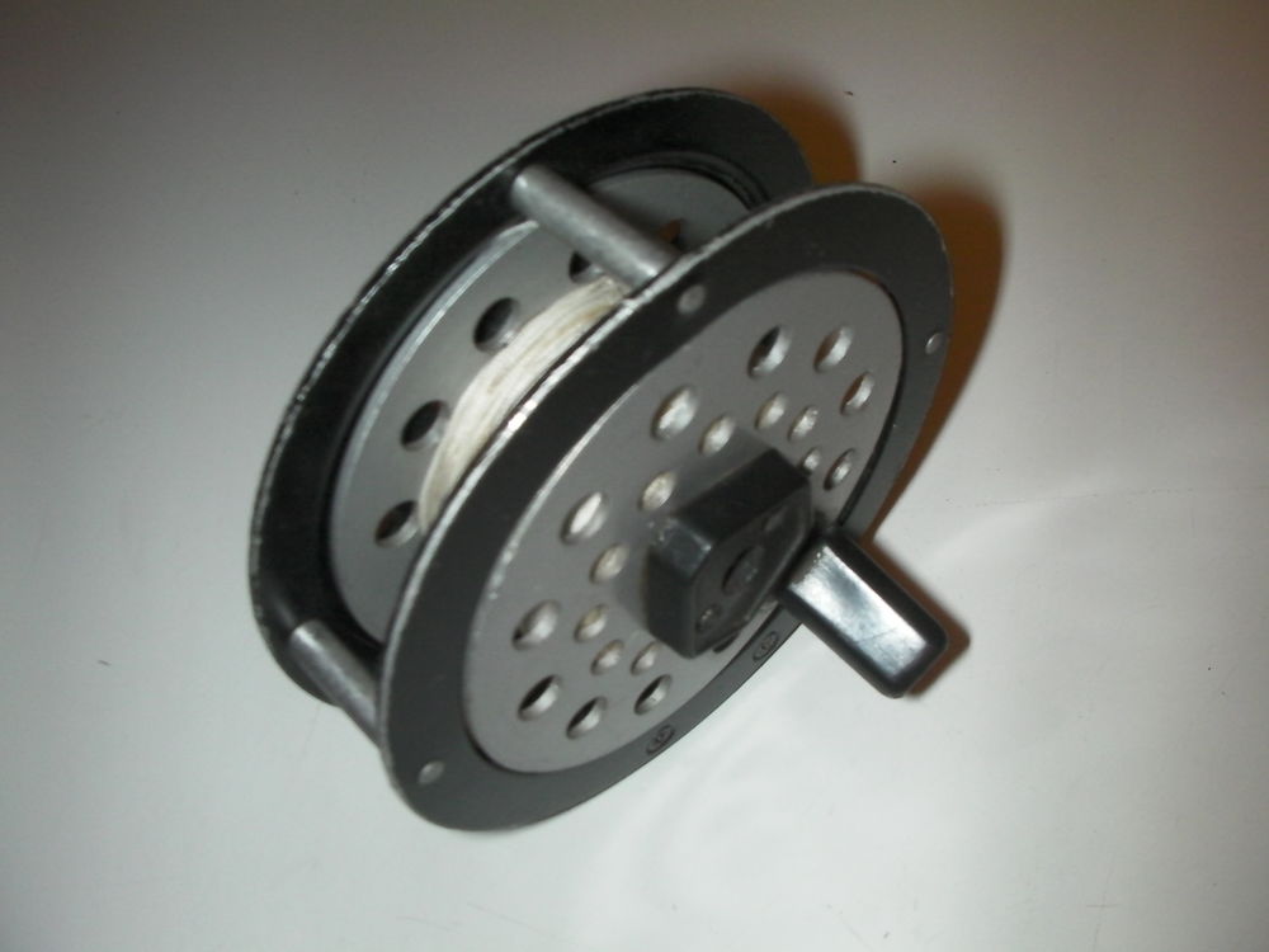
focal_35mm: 38
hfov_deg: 49.0
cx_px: 634
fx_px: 1393
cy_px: 476
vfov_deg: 37.7
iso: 200
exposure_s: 1/30
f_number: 5.6
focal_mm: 6.3
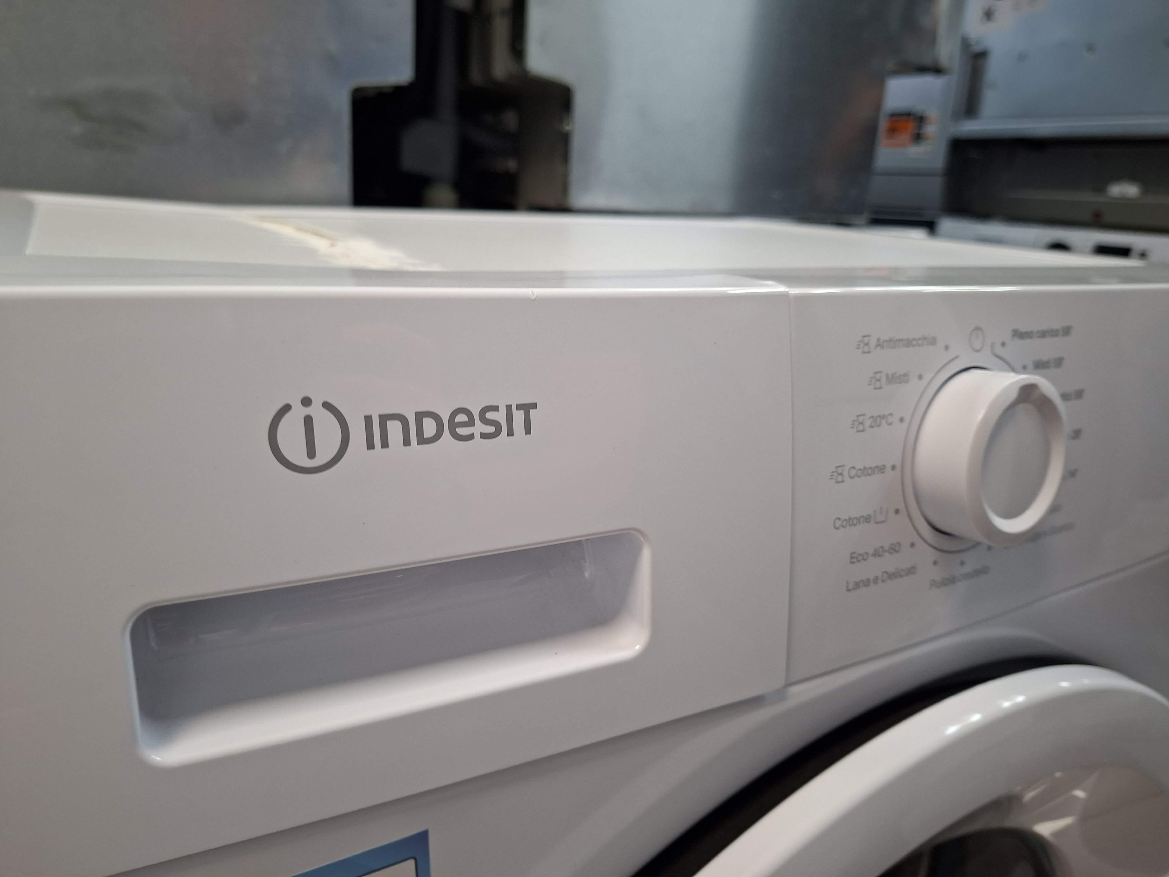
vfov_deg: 58.9
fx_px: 777
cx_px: 584
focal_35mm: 23
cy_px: 438
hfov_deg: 73.9
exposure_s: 1/50
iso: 250
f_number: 1.8
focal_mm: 5.54
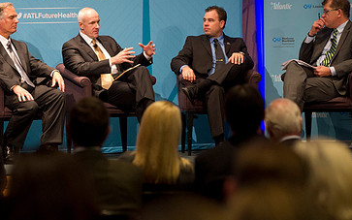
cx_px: 126
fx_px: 2111
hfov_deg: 9.5
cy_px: 57
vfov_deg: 6.0
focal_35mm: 220
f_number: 2.8
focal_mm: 135
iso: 2500
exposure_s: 1/200
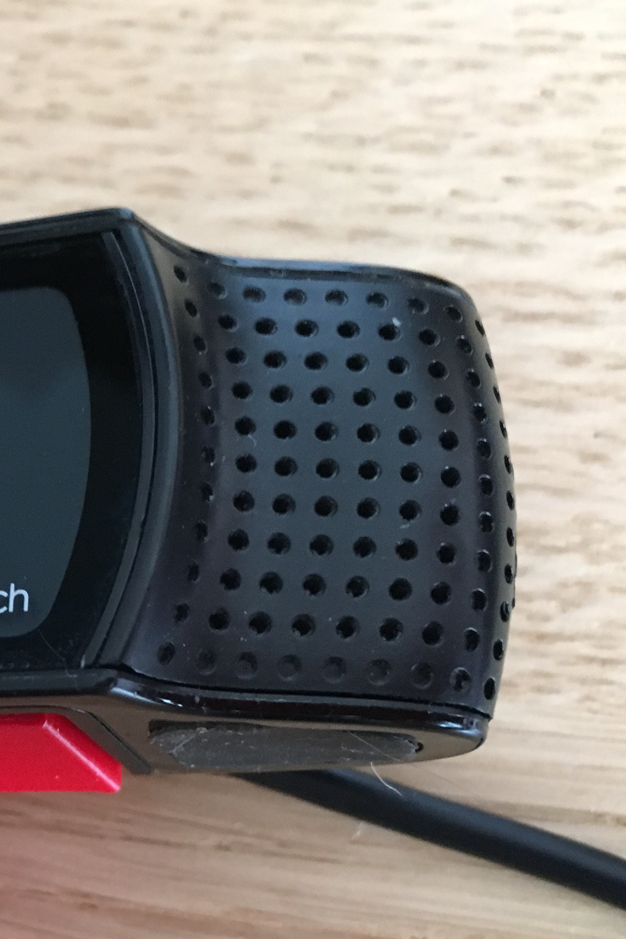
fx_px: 1513
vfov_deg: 34.1
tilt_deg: -72.5
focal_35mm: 58
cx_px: -86
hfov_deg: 22.0
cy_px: 638
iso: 200
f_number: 2.2
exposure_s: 1/33
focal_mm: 4.15
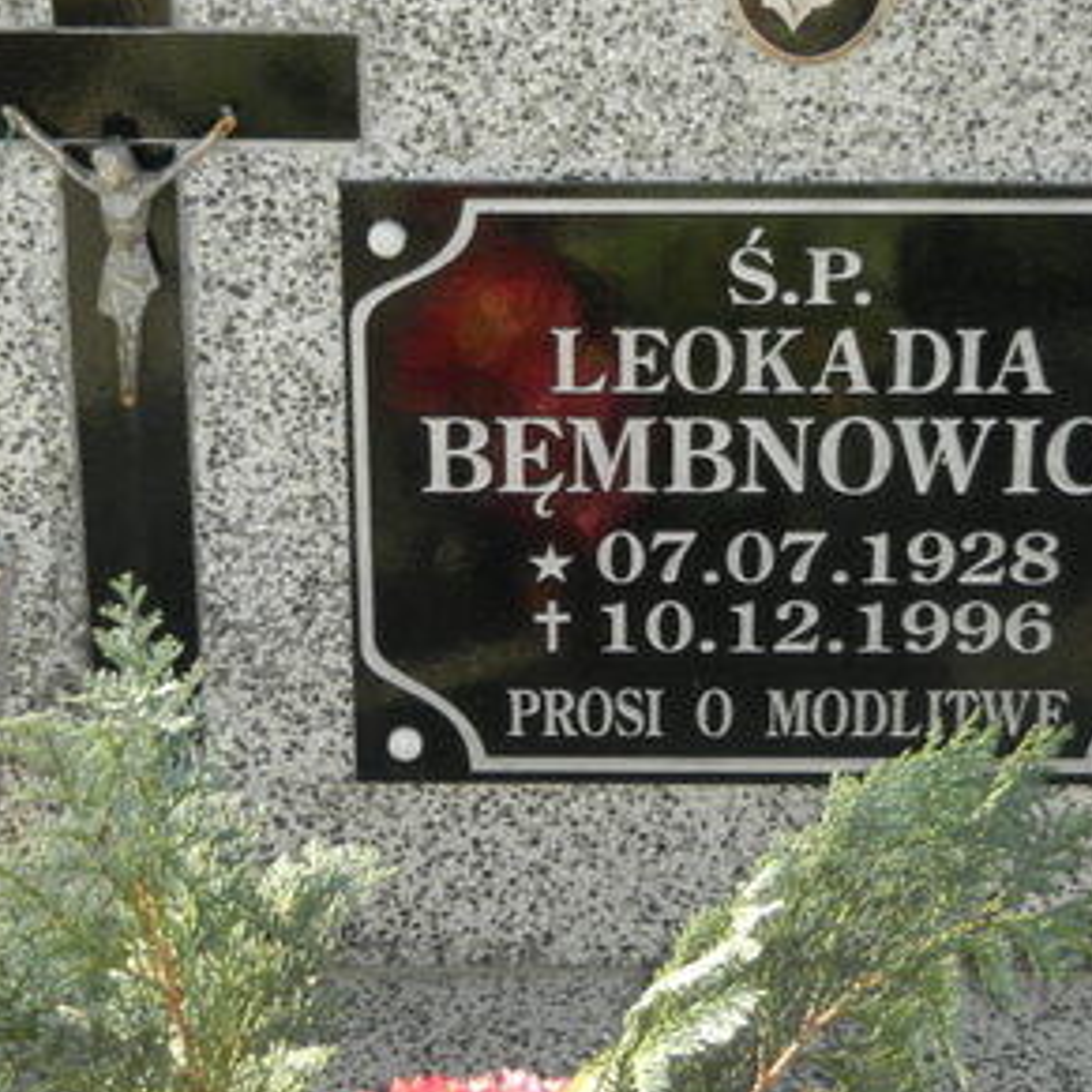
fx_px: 3819
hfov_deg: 16.3
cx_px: 567
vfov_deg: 16.2
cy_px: 356
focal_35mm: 107
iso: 113
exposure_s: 1/193
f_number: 4.2
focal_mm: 9.9
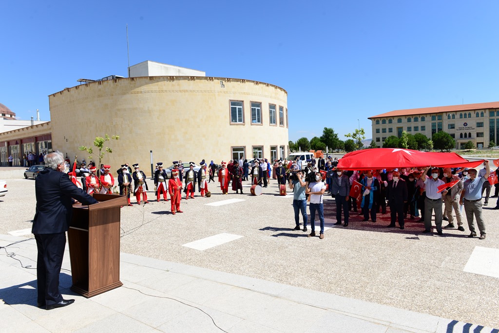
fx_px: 333
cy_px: 166
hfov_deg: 73.7
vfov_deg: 53.1
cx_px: 250
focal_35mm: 24
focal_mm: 24
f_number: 8
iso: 250
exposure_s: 1/640
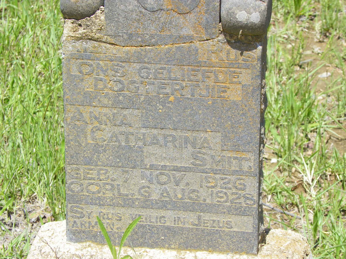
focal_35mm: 167
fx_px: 1669
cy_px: 130
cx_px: 173
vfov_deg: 8.9
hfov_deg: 11.8
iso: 64
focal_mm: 29.7
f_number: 4.5
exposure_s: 1/200
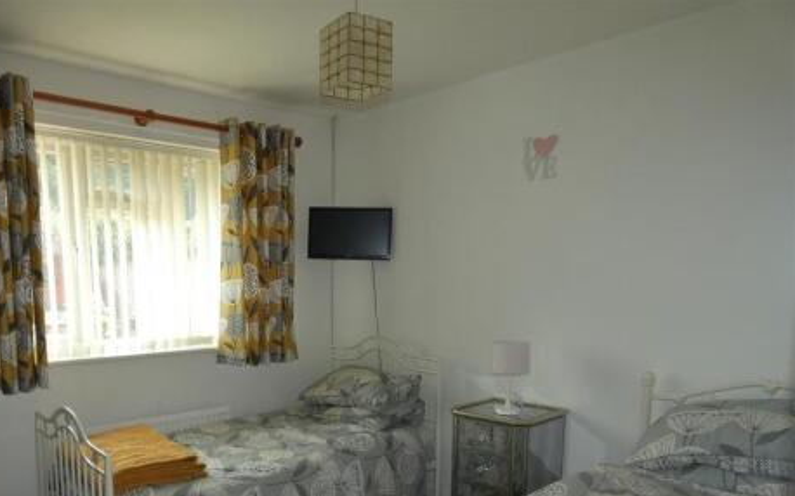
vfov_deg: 44.3
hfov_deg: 67.2
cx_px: 291
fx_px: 585
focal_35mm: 27
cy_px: 377
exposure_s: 1/60
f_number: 2.8
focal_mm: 3.6
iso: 80
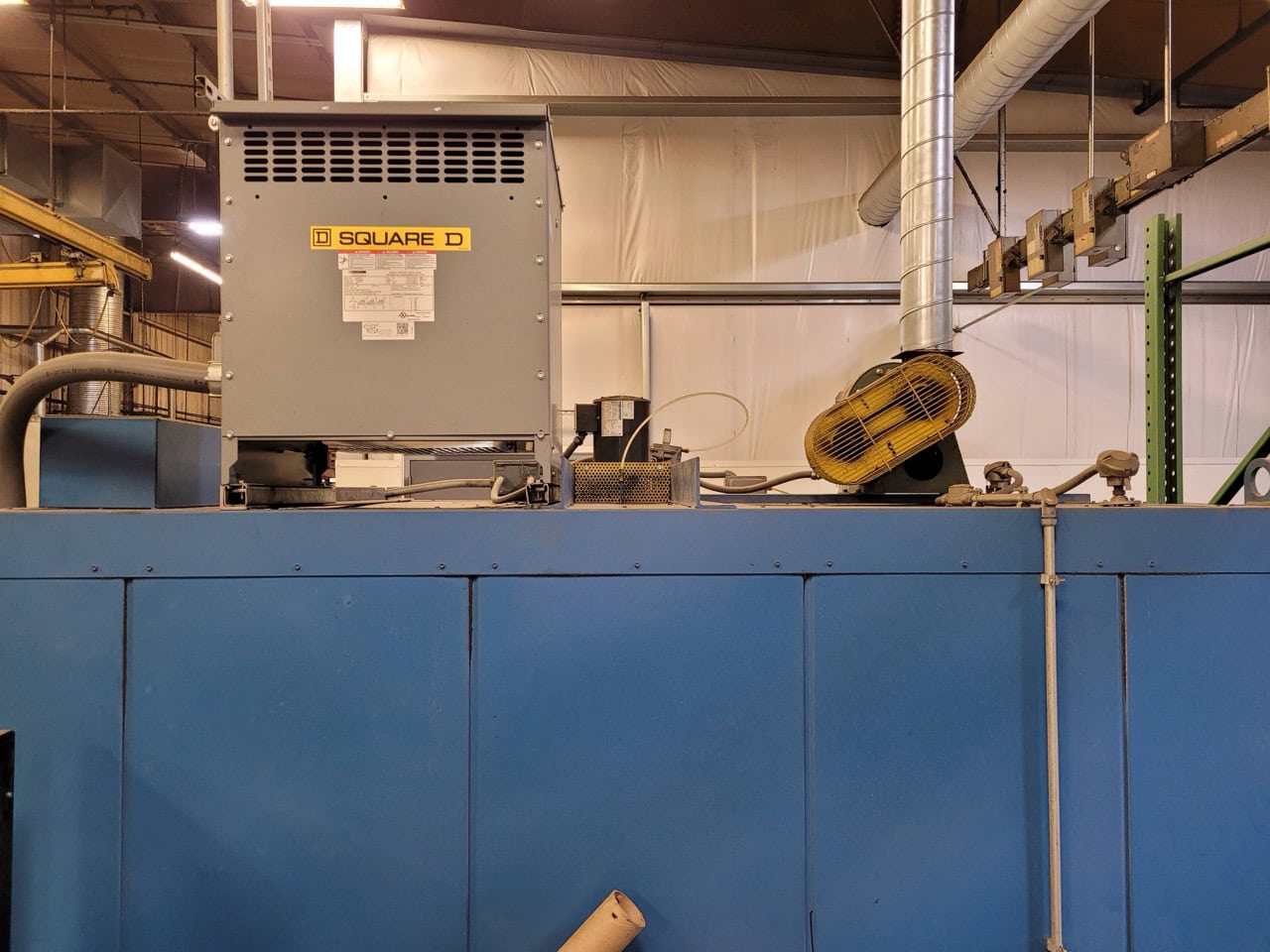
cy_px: 476
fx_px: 954
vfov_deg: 53.1
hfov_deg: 67.3
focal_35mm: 26
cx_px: 635
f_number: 1.8
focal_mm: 5.4
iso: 200
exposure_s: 1/60
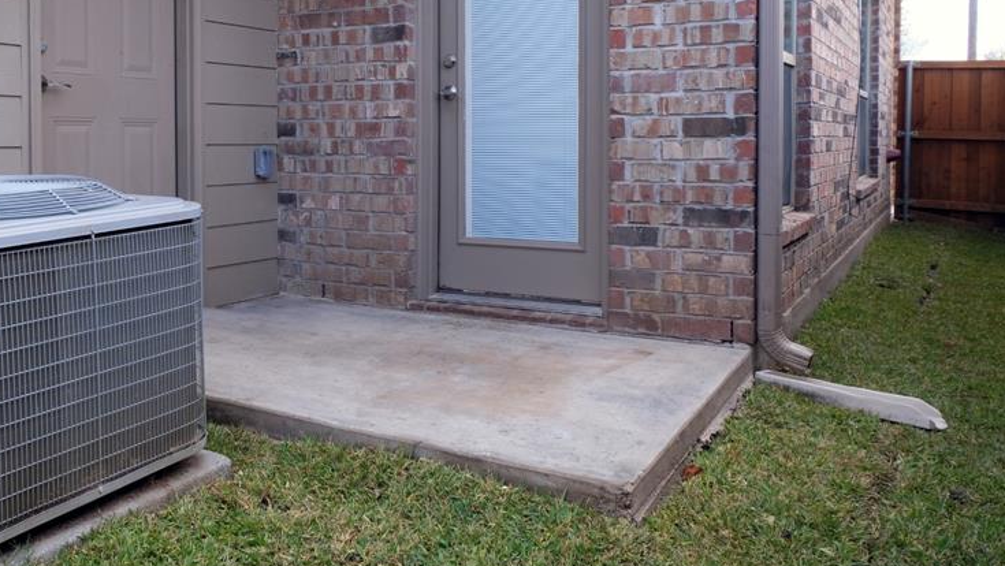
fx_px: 933
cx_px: 332
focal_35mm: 35
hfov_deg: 55.4
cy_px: 174
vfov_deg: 33.4
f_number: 6.4
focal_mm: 16
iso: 500
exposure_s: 1/125
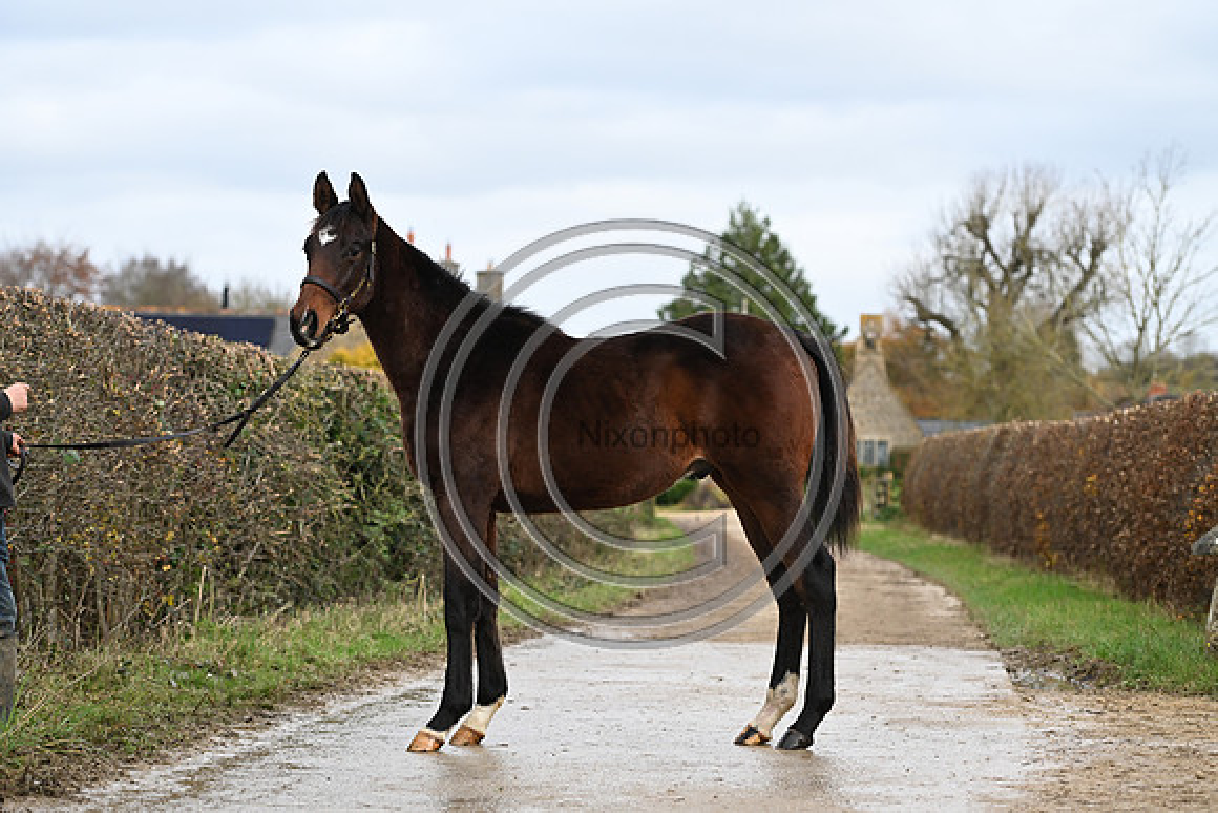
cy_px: 406
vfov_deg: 13.7
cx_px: 609
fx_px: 3384
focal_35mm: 100
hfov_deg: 20.4
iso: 900
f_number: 4
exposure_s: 1/1000
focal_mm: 100
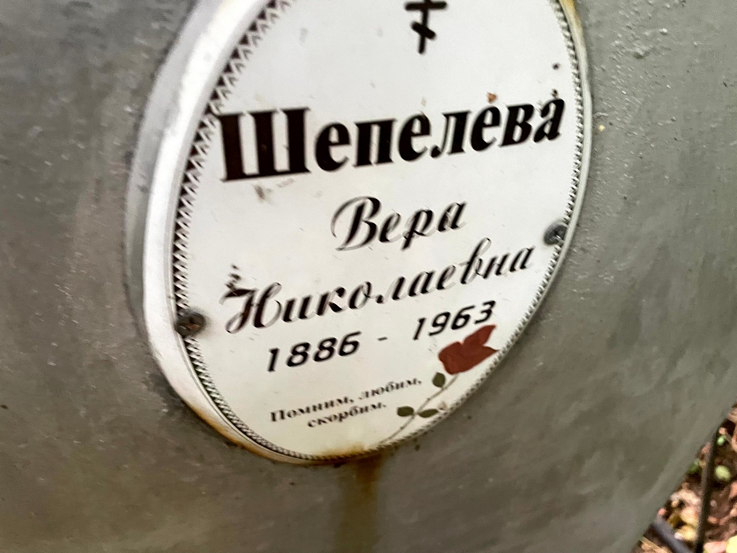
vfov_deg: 53.1
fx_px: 554
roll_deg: -1.8
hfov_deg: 67.3
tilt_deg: -30.9
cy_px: 276
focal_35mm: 26
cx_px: 368
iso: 500
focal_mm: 4.2
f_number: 1.6
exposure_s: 1/57
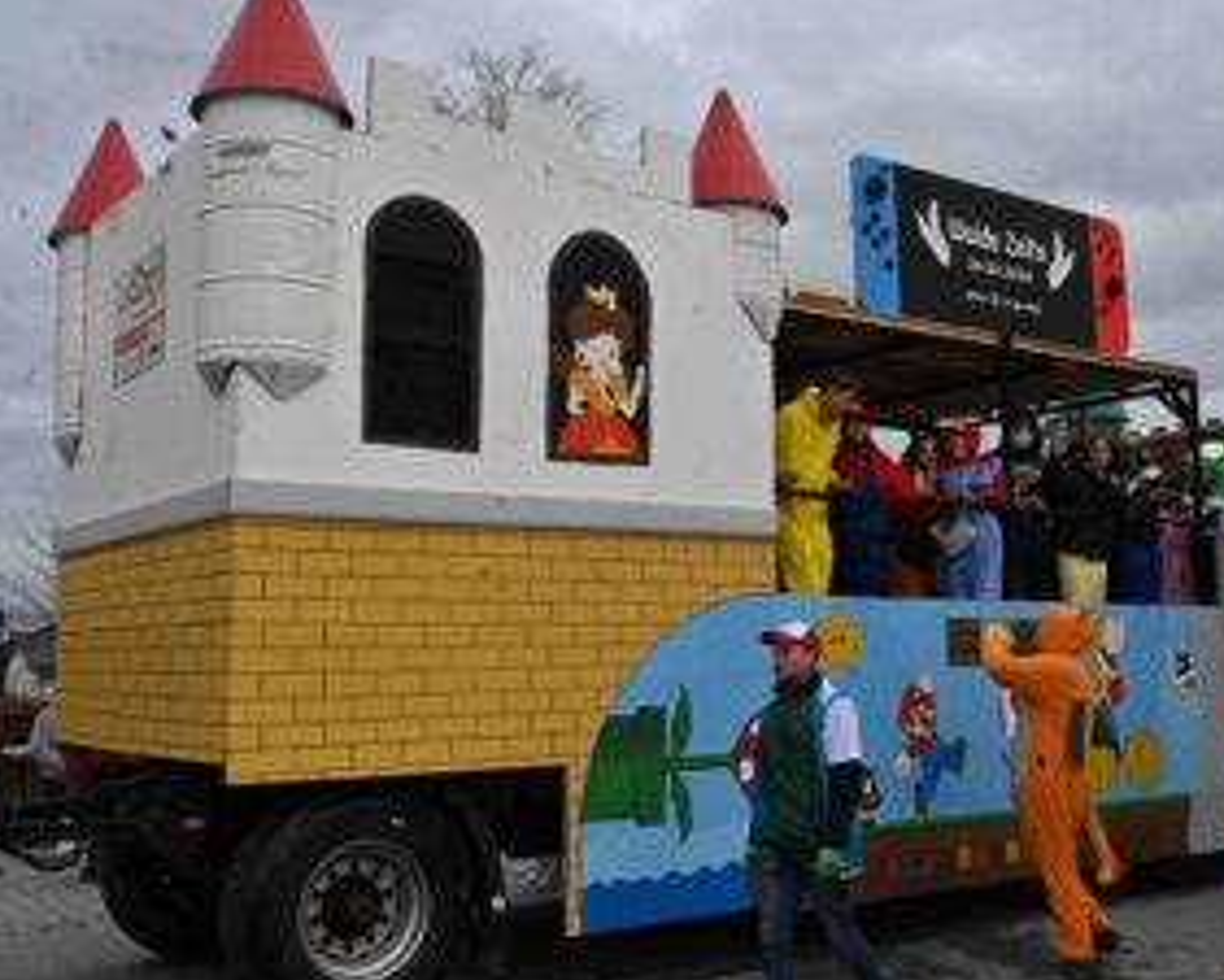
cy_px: 497
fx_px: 1474
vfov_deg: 36.8
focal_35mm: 41
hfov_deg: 45.0
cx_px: 693
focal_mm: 30.5
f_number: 16
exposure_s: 1/1000
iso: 2500
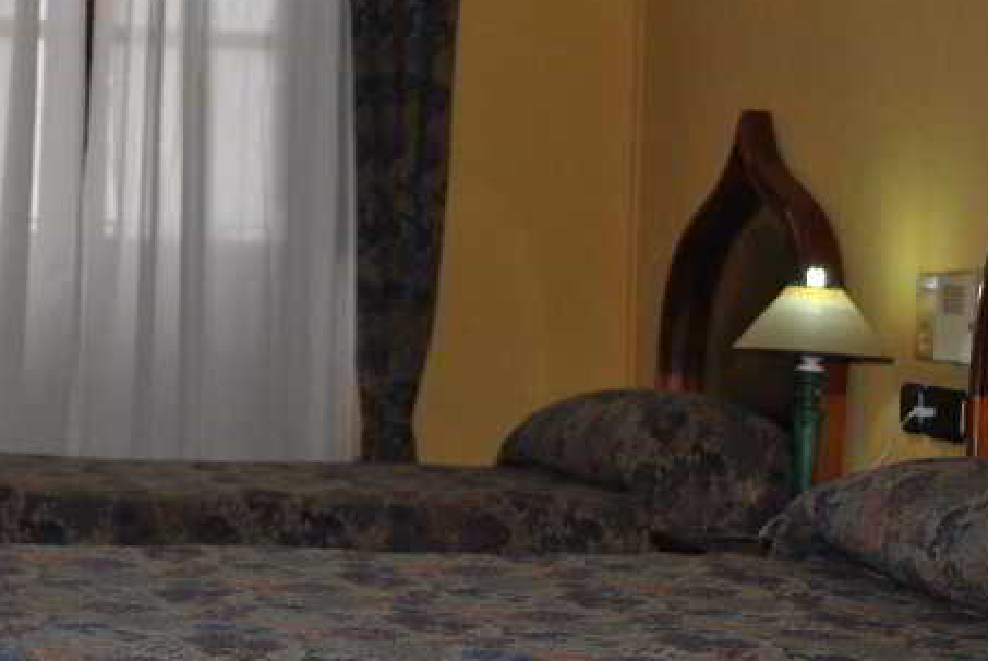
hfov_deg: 26.2
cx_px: 358
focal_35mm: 77
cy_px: 220
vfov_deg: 17.7
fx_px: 2112
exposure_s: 1/60
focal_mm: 29
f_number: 4.5
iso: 200
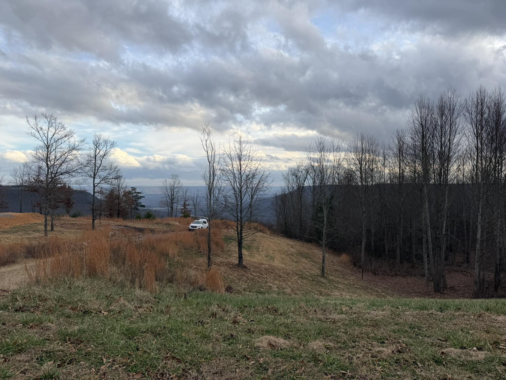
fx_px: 351
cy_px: 190
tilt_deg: +0.5
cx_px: 253
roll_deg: +0.3
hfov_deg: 71.6
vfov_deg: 56.8
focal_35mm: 24
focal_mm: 6.76
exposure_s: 1/1770
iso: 80
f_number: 1.78
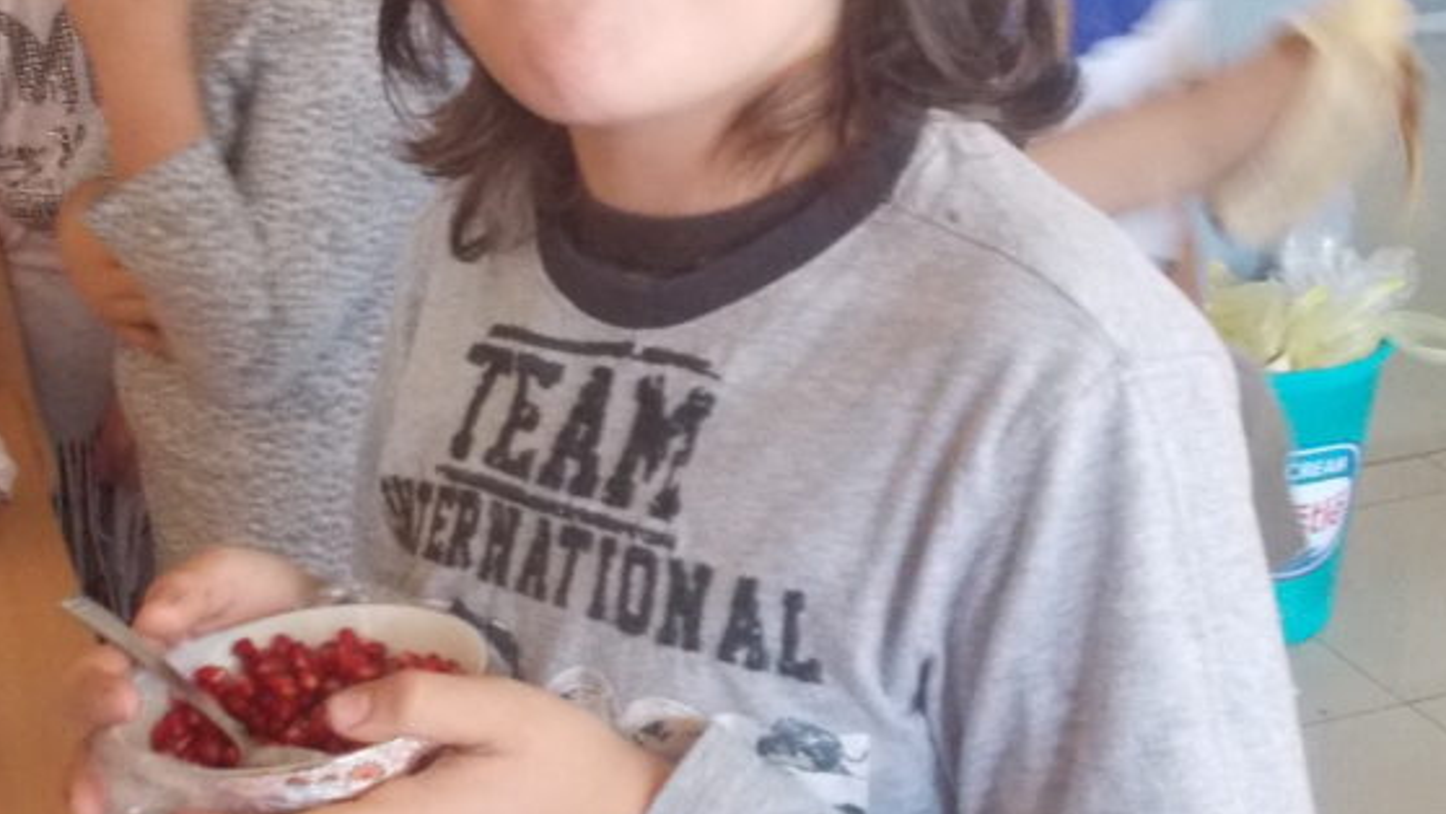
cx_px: 643
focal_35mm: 58
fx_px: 2224
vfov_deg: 20.7
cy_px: 368
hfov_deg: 36.0
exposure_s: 1/15
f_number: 3.3
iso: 400
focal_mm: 4.1
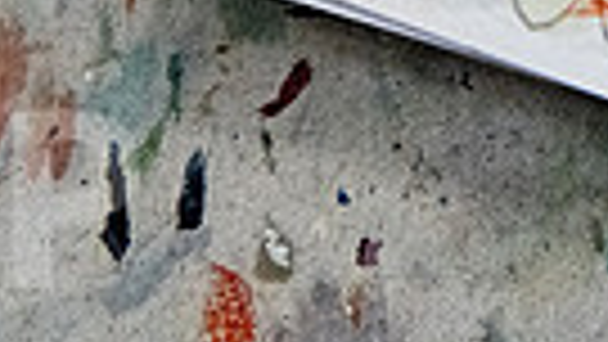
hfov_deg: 13.2
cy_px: -286
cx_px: 757
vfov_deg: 7.4
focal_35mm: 158
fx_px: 2548
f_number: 5
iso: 2500
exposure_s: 1/640
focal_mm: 35
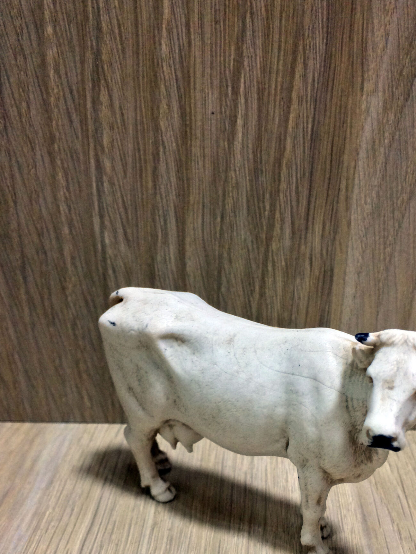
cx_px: 228
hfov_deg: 33.6
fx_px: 689
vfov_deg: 43.0
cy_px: 387
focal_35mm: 43
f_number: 2.2
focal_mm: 4.15
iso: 200
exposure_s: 1/33
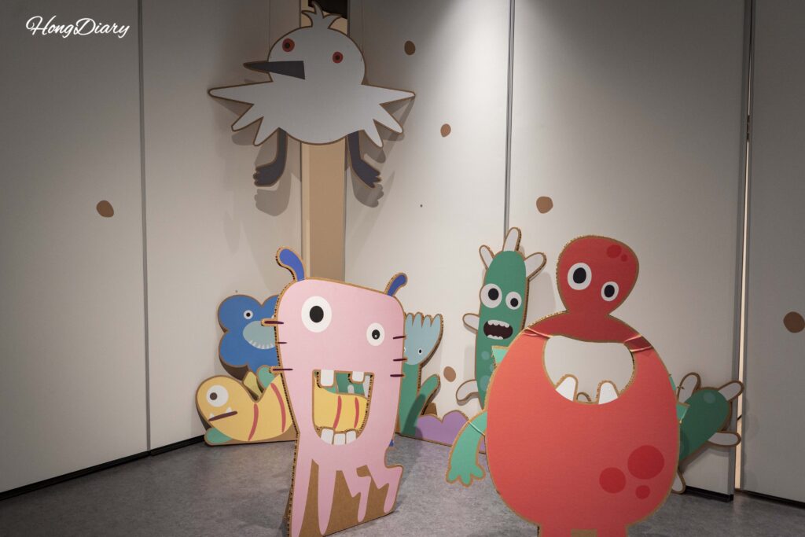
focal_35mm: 30
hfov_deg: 61.9
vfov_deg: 43.6
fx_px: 671
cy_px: 268
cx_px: 402
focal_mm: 30
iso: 1250
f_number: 4.5
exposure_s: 1/160
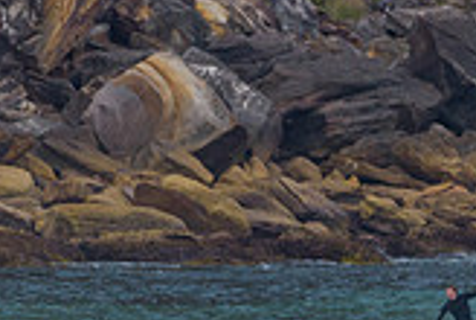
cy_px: 368
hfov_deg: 1.0
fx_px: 28691
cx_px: 422
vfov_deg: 0.6
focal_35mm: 2166
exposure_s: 1/2000
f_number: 5.6
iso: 400
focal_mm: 500
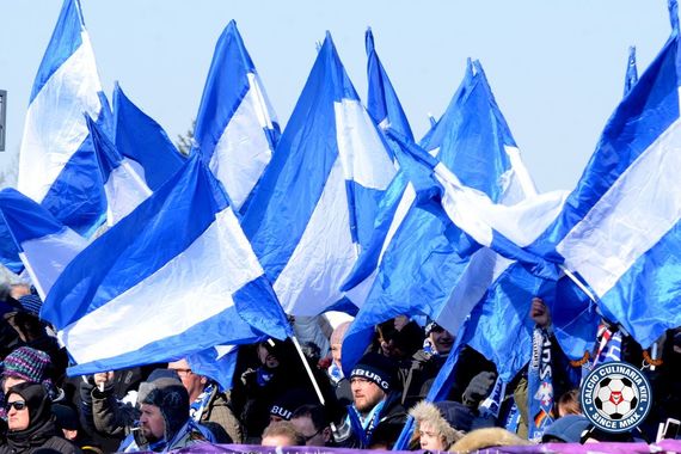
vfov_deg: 4.6
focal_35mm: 300
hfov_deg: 6.9
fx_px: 5675
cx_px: 340
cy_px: 227
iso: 400
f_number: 14
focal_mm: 200
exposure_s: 1/250
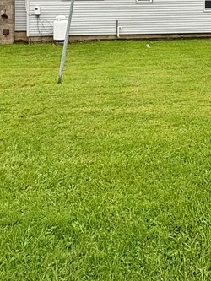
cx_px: 134
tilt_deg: -0.2
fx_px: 349
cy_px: -20
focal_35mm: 43
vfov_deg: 37.5
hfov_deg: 33.4
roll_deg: +0.3
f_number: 2.2
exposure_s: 1/99
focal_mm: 2.22
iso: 80
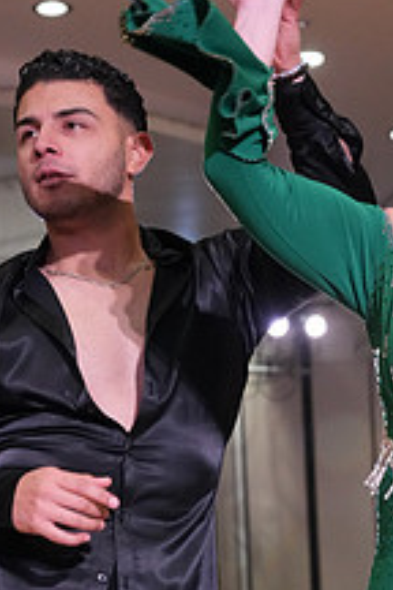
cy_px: 735
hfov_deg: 8.3
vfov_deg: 12.2
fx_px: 2685
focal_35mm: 164
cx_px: 427
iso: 5000
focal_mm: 61
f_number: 5
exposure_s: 1/320
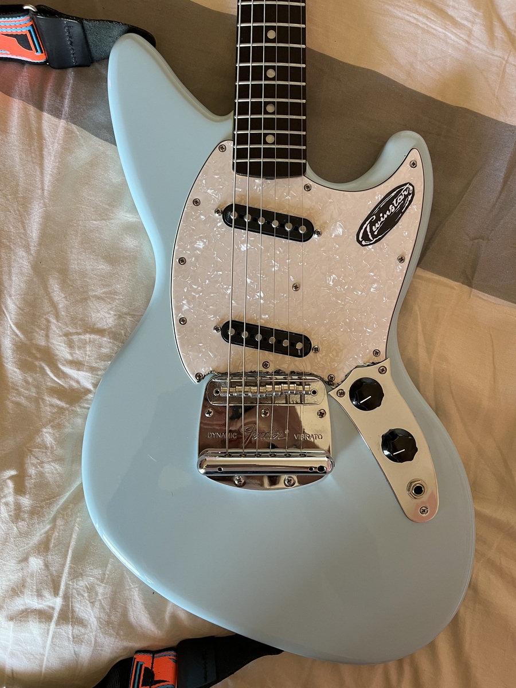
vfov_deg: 67.3
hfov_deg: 53.1
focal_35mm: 26
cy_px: 344
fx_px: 517
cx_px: 258
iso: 160
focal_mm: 5.1
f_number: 1.6
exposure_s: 1/60
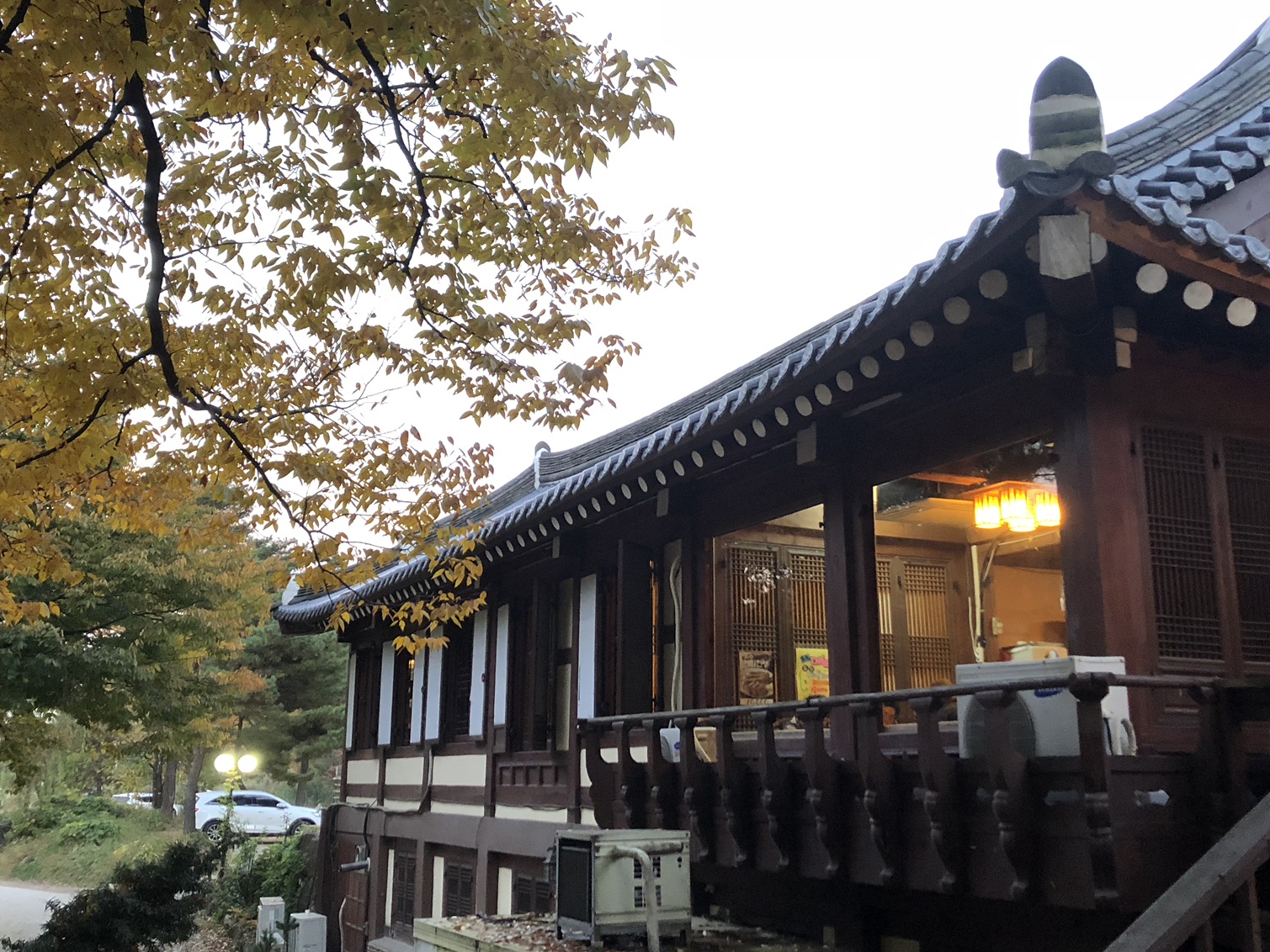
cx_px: 649
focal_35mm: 38
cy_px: 419
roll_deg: -1.9
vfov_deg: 37.7
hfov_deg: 49.0
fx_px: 1394
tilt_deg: +14.1
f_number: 1.8
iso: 50
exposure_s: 1/15
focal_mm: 3.99
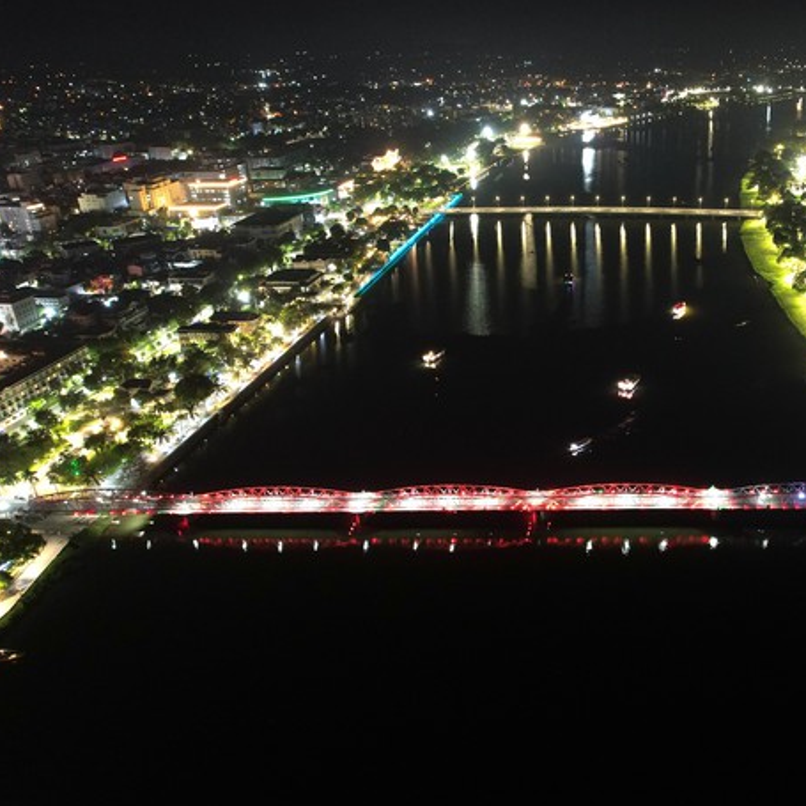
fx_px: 790
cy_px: 428
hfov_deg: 52.4
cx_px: 570
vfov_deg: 54.0
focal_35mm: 30
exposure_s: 1/4
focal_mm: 8.38
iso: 1140
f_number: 2.8
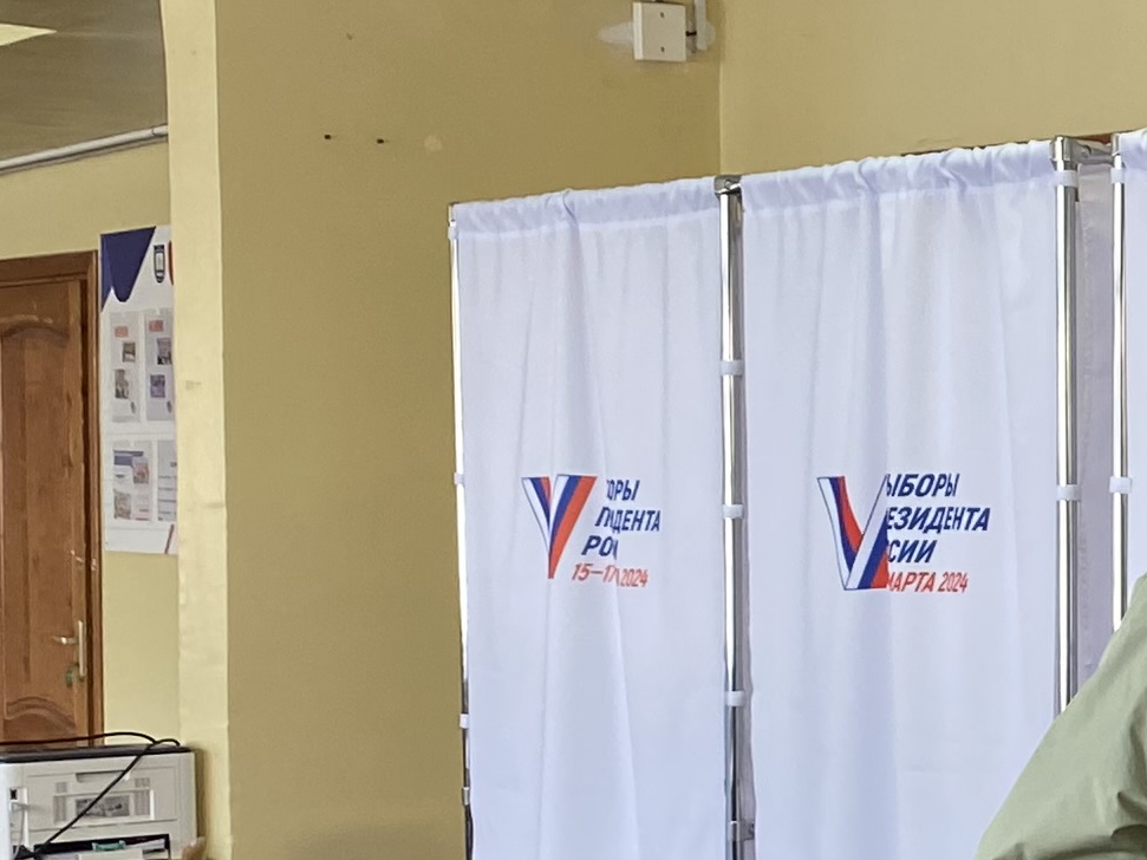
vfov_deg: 13.7
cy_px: 654
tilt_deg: -2.1
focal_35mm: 108
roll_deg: -0.6
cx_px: 1680
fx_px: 3578
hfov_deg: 16.7
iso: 64
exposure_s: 1/100
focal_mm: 4.25
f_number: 1.8
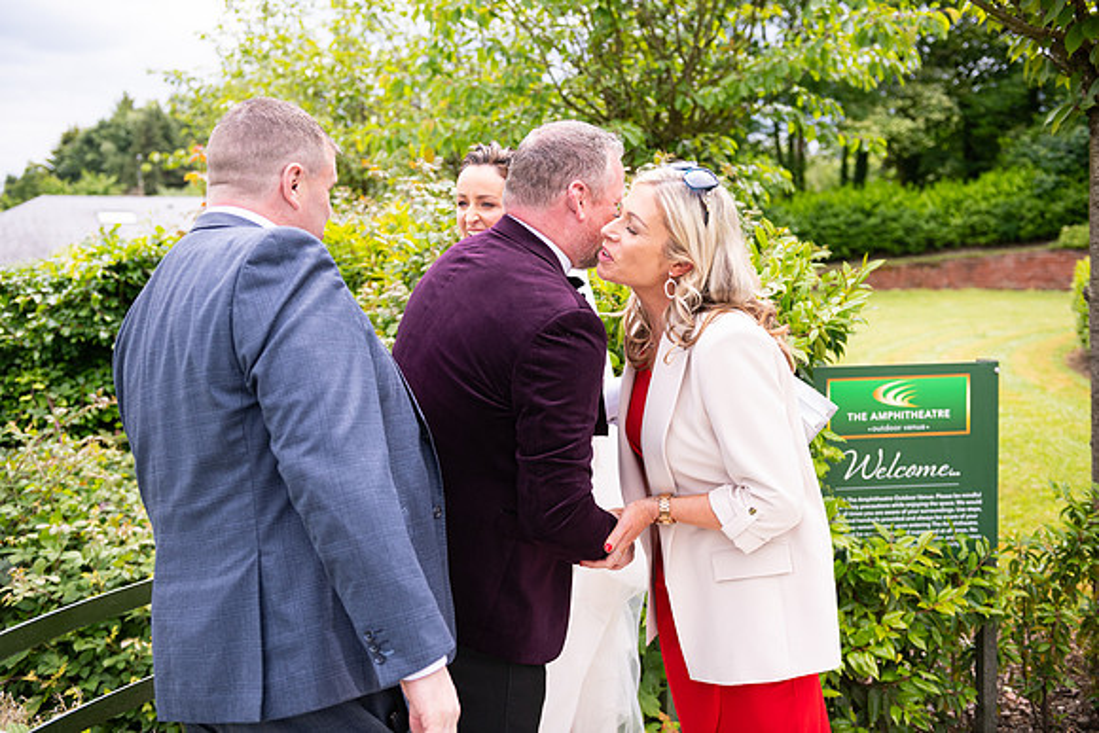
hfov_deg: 50.7
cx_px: 550
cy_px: 366
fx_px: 1160
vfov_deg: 35.1
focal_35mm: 38
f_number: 3.5
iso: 250
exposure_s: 1/1600
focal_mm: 38
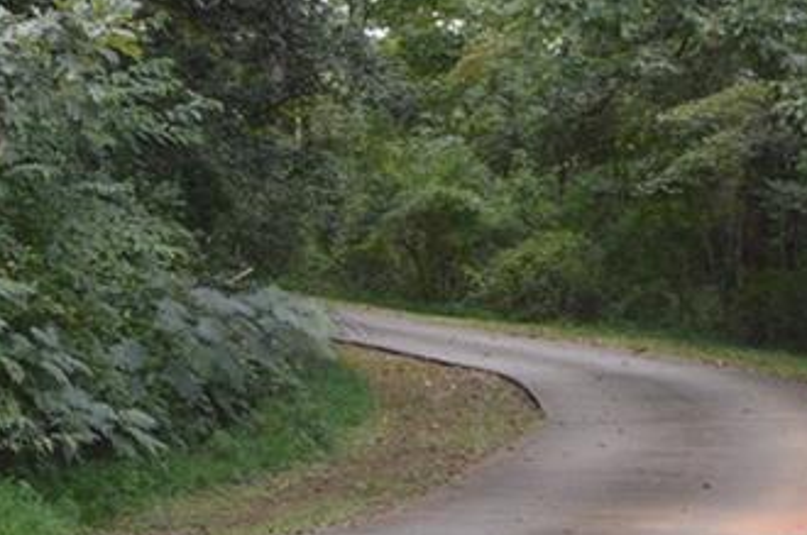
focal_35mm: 149
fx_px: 3335
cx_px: 93
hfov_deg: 13.7
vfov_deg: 9.2
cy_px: 144
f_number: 5.6
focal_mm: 32
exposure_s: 1/125
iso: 400
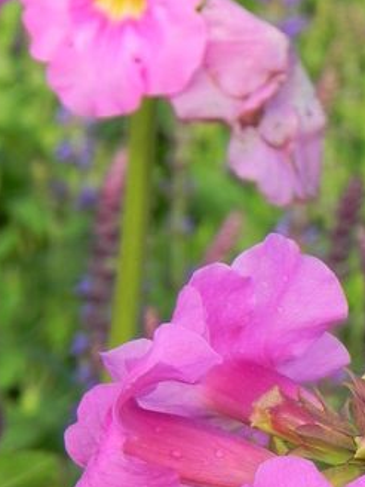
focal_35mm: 395
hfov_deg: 3.8
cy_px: 401
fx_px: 5553
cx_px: 390
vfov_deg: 5.0
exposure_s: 1/320
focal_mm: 28.8
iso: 160
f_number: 5
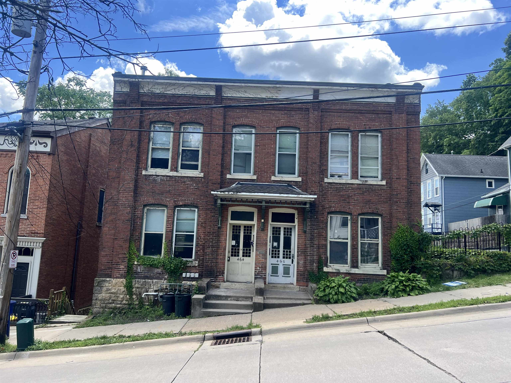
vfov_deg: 53.1
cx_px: 256
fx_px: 384
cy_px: 192
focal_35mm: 26
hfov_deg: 67.3
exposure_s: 1/1224
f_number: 1.5
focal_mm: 5.7
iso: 50
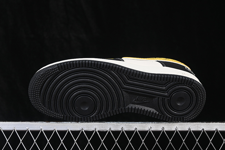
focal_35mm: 81
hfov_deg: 25.1
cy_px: 71
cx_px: 117
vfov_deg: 16.9
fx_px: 506
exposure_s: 1/60
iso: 160
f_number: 6.3
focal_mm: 50
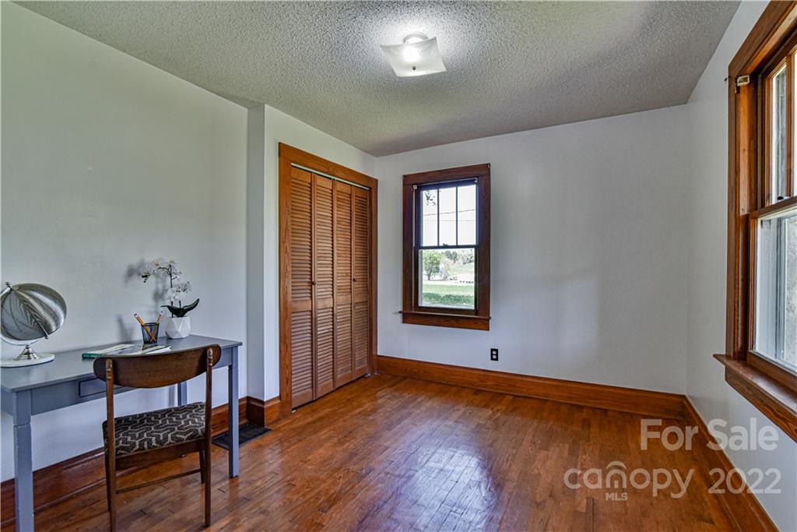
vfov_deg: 73.8
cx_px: 398
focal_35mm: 16
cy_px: 266
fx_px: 354
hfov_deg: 96.7
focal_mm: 16
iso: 1600
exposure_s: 1/200
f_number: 7.1
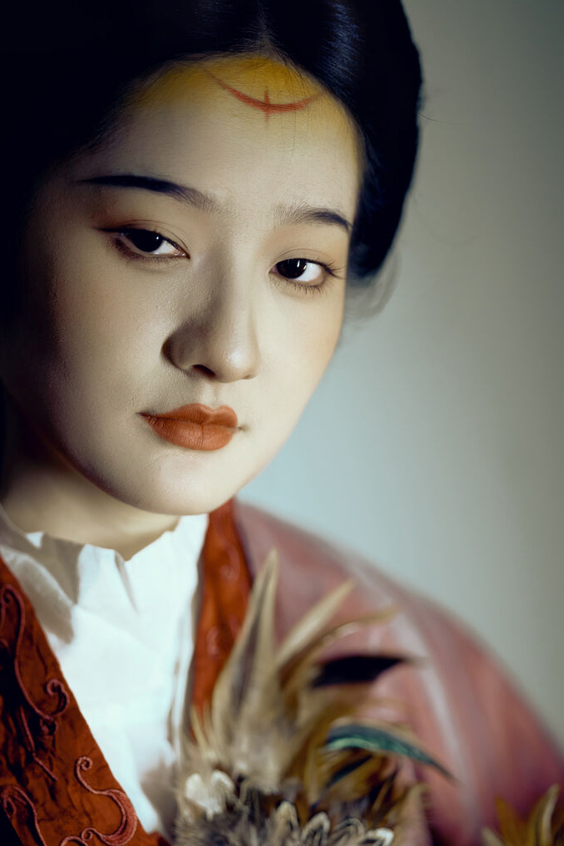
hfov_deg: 9.6
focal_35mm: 143
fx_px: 3359
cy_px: 548
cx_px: 192
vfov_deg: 14.3
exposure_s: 1/200
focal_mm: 110
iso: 320
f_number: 2
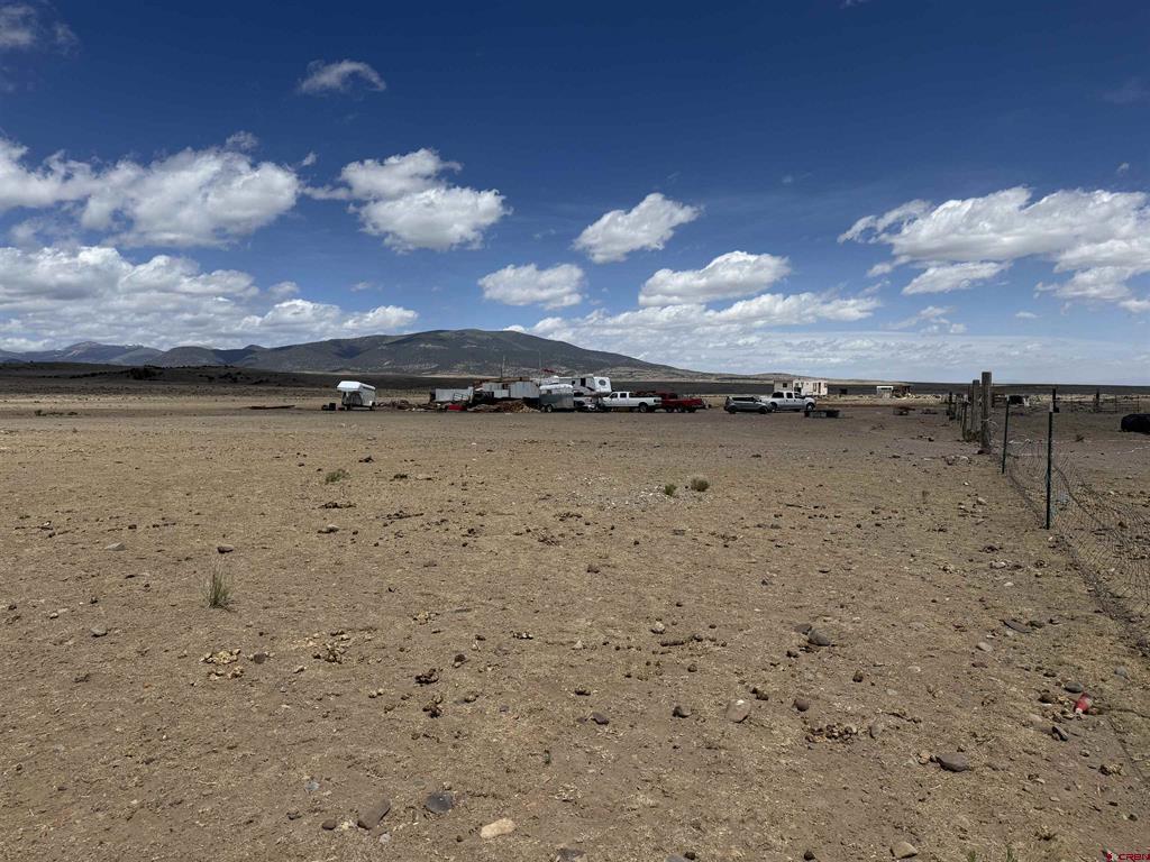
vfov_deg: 56.8
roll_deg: +0.7
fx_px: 797
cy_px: 431
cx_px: 575
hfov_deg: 71.6
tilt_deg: -2.2
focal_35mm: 24
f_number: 1.78
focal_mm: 6.76
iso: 80
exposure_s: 1/8130
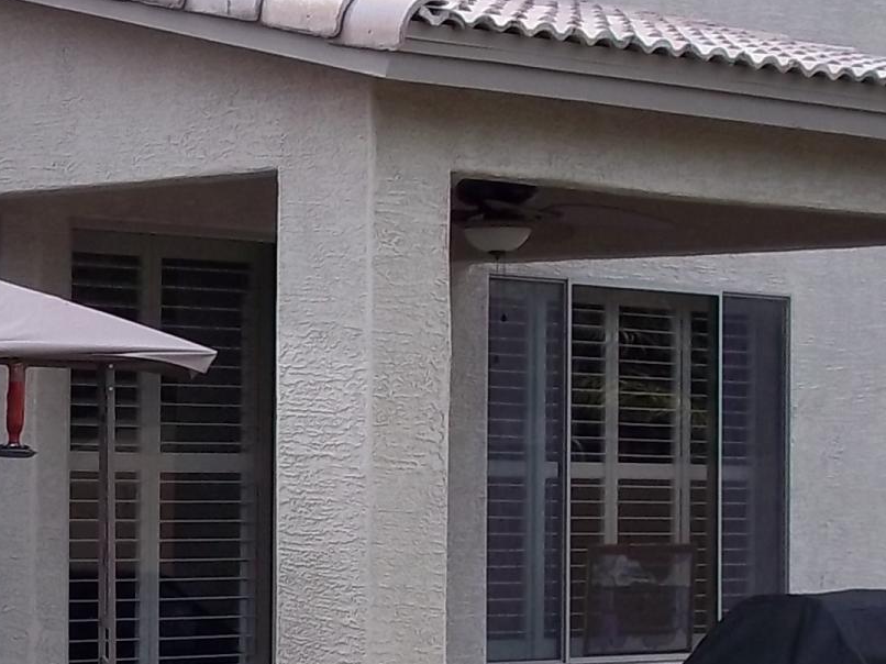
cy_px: 387
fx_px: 3429
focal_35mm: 134
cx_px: -208
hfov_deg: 14.2
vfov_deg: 11.1
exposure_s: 1/160
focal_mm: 6.5
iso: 80
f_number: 8
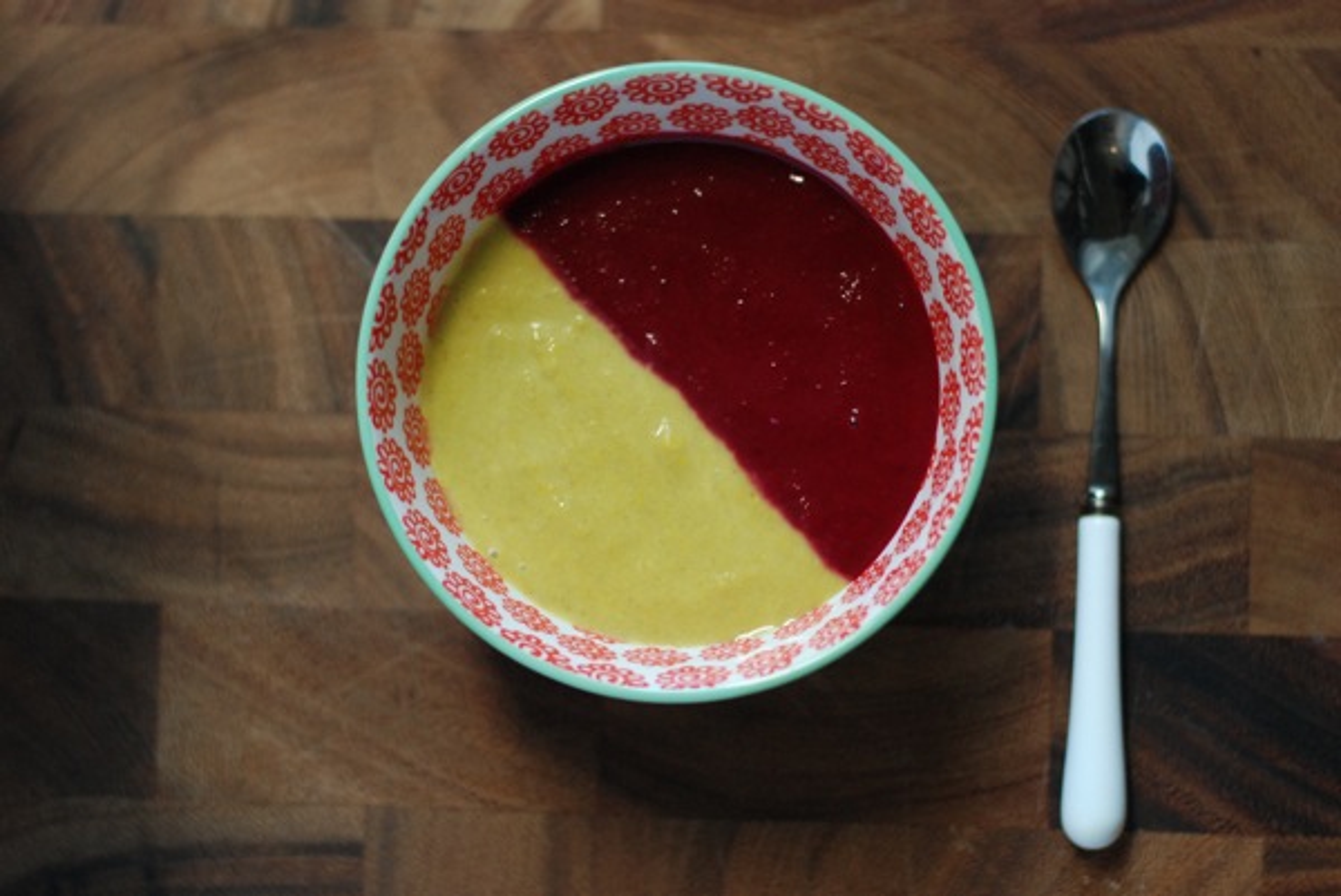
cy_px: 448
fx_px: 2796
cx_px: 670
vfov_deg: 18.2
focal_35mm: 75
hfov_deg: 27.0
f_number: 2.2
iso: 800
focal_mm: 50
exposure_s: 1/200
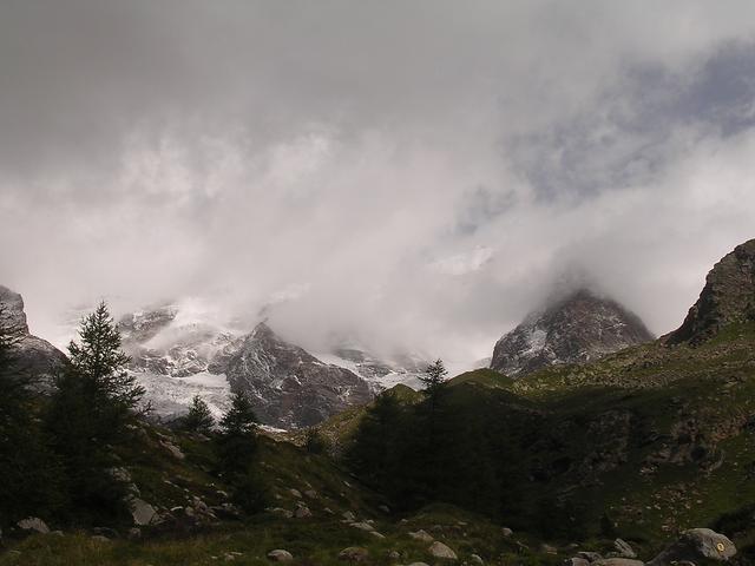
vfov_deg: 21.9
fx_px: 1461
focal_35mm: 67
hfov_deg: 29.0
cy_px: 283
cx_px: 378
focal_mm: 10.2
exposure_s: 1/1502
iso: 100
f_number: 3.6
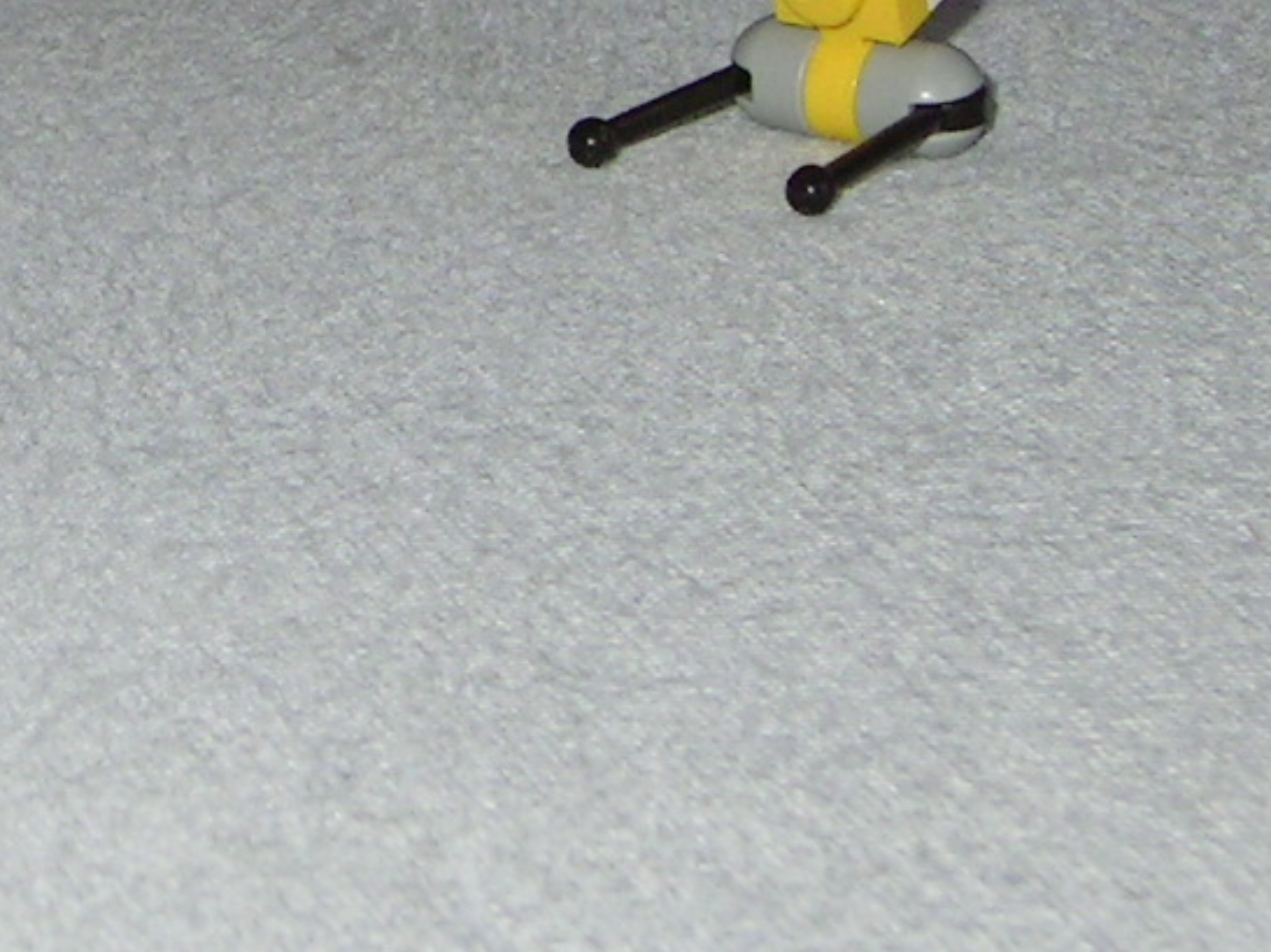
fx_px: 6239
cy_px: -116
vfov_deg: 8.6
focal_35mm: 170
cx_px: -86
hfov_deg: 11.5
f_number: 6.1
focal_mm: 9.1
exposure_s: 1/48.8
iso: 100
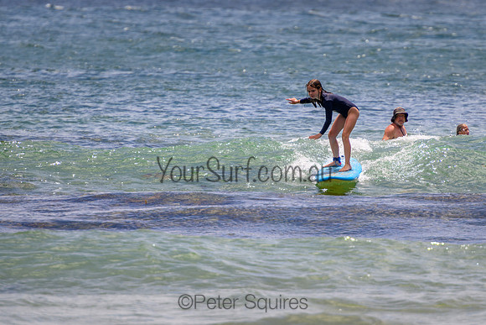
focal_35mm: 550
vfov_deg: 2.5
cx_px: 279
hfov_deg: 3.7
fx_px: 7425
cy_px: 171
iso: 220
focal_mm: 400
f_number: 5.6
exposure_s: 1/2000
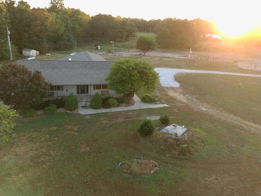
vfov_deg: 53.1
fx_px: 196
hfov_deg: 67.3
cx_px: 130
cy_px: 98
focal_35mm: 26
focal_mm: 4.74
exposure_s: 1/50
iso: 100
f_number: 1.8
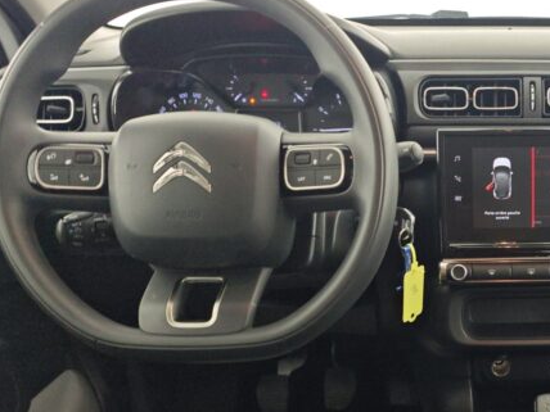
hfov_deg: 40.6
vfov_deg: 32.6
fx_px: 683
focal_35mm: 43
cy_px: 335
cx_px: 492
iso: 164
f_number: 1.6
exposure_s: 1/100
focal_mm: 6.55
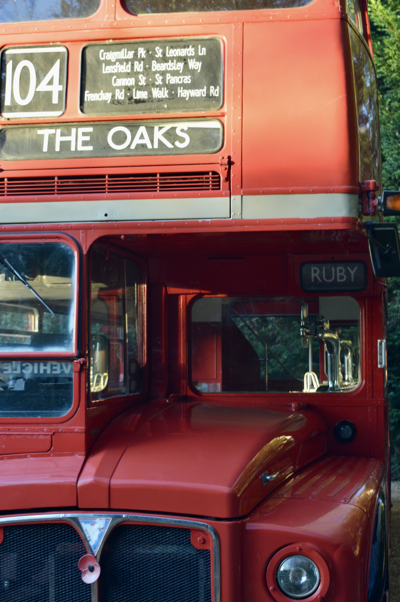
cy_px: 301
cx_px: 200
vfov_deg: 29.9
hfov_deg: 20.1
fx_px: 1127
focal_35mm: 68
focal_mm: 45
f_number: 5
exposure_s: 1/60
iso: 500
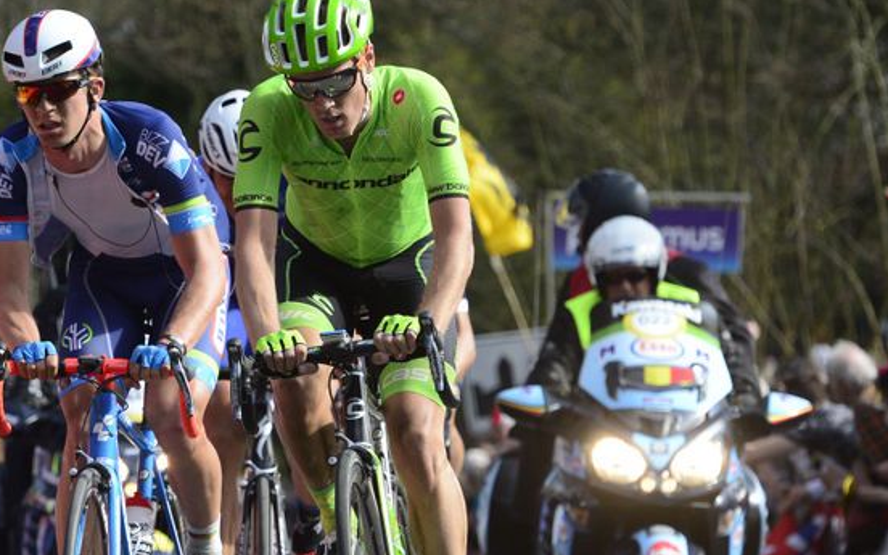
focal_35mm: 354
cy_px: 293
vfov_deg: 3.7
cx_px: 386
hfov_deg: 5.9
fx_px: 8567
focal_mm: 240
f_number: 8
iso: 1000
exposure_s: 1/1000
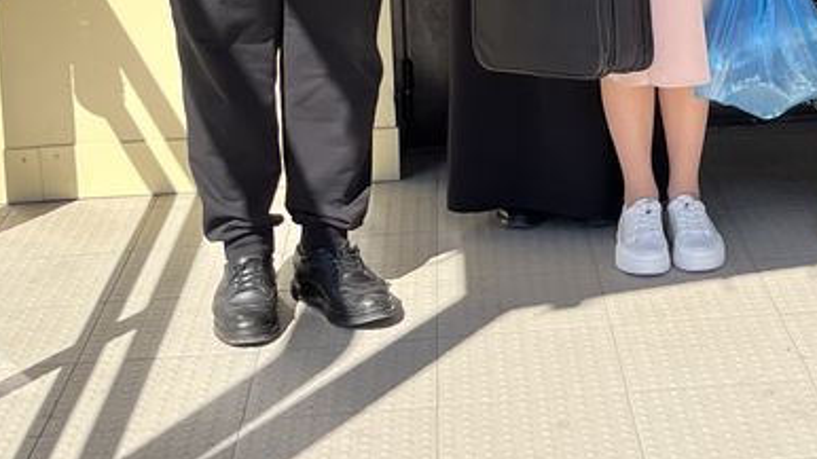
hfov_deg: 33.2
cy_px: -177
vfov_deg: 18.6
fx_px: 1278
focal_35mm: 59
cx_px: 770
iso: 50
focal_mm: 5.1
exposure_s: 1/1558
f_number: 1.6
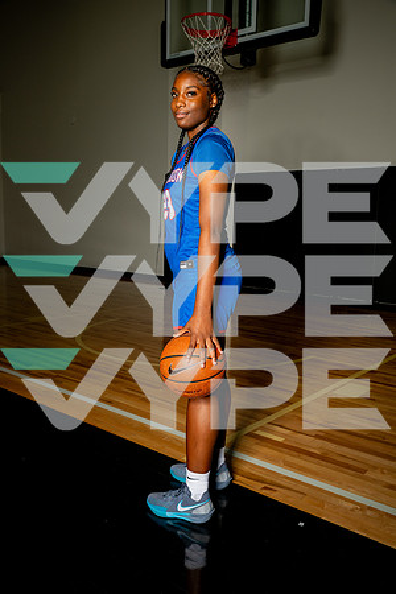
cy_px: 297
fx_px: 561
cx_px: 198
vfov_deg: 55.8
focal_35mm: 34
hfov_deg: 38.9
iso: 250
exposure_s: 1/400
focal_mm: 34
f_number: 8
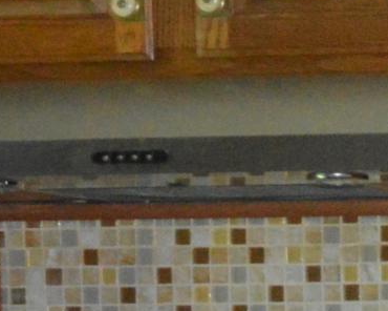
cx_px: 1113
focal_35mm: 251
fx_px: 2882
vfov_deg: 6.0
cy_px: 563
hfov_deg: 7.0
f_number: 3.8
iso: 3200
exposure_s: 1/60
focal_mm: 22
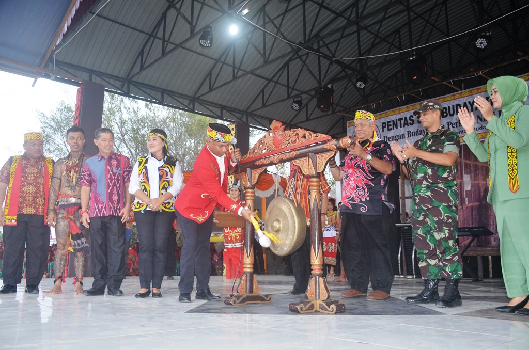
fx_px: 440
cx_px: 264
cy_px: 175
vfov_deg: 43.4
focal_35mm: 30
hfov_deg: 62.0
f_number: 3.5
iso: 400
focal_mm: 20
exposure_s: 1/125
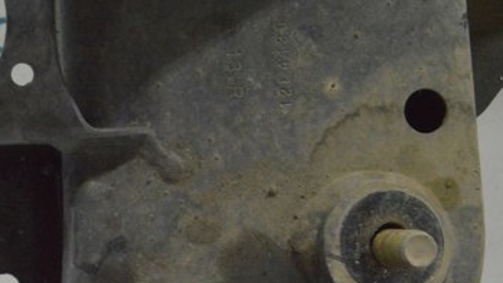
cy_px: 28
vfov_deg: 8.4
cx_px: 76
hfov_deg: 14.8
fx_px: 1920
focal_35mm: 144
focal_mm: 50
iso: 6400
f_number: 20
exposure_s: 1/15
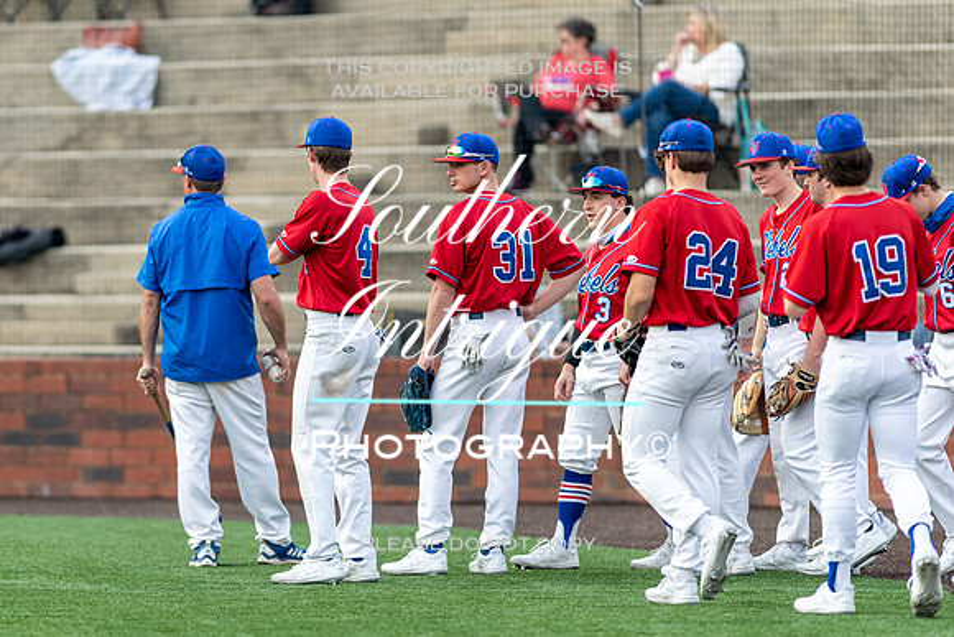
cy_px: 307
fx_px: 10568
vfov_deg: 3.5
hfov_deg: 5.2
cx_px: 323
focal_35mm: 399
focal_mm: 300
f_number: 2.8
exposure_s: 1/800
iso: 320
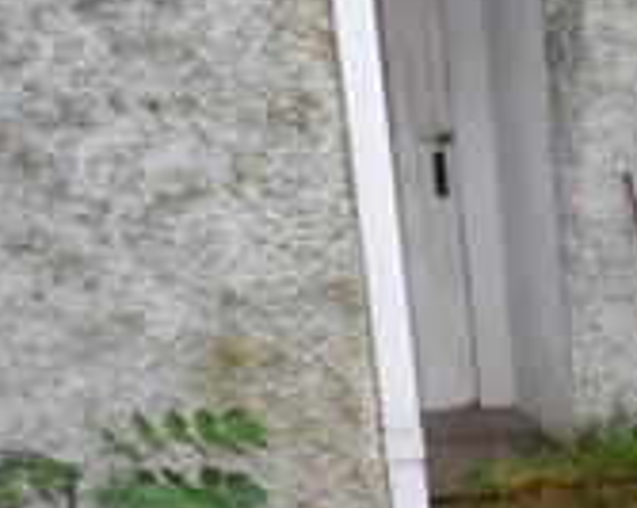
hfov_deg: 25.1
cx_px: 906
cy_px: 376
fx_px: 1145
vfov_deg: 24.7
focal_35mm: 61
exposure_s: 1/80
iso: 800
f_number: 4.5
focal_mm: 11
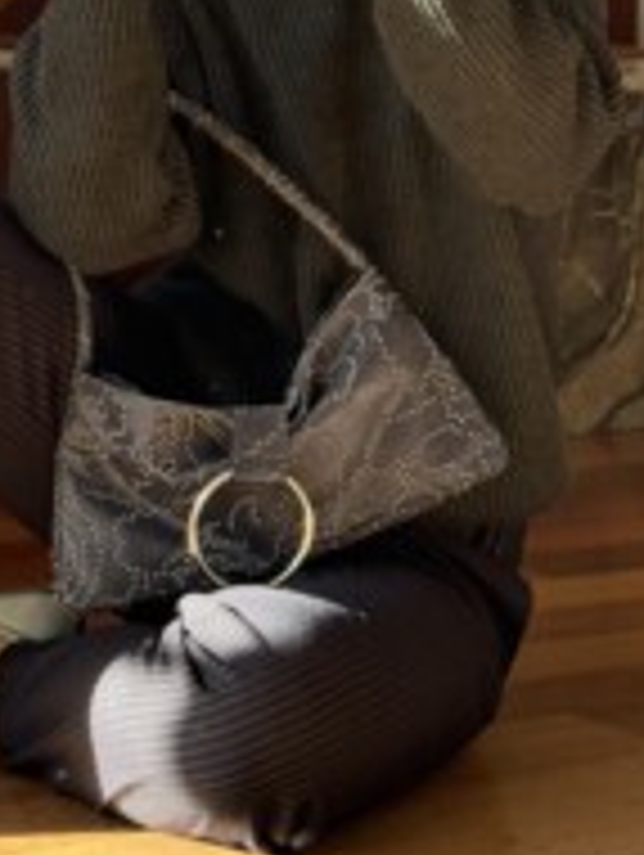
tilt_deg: -10.2
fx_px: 2203
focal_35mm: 89
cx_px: 218
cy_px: 160
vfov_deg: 21.7
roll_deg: -2.5
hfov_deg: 16.6
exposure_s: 1/242
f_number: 1.78
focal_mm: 6.76
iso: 125
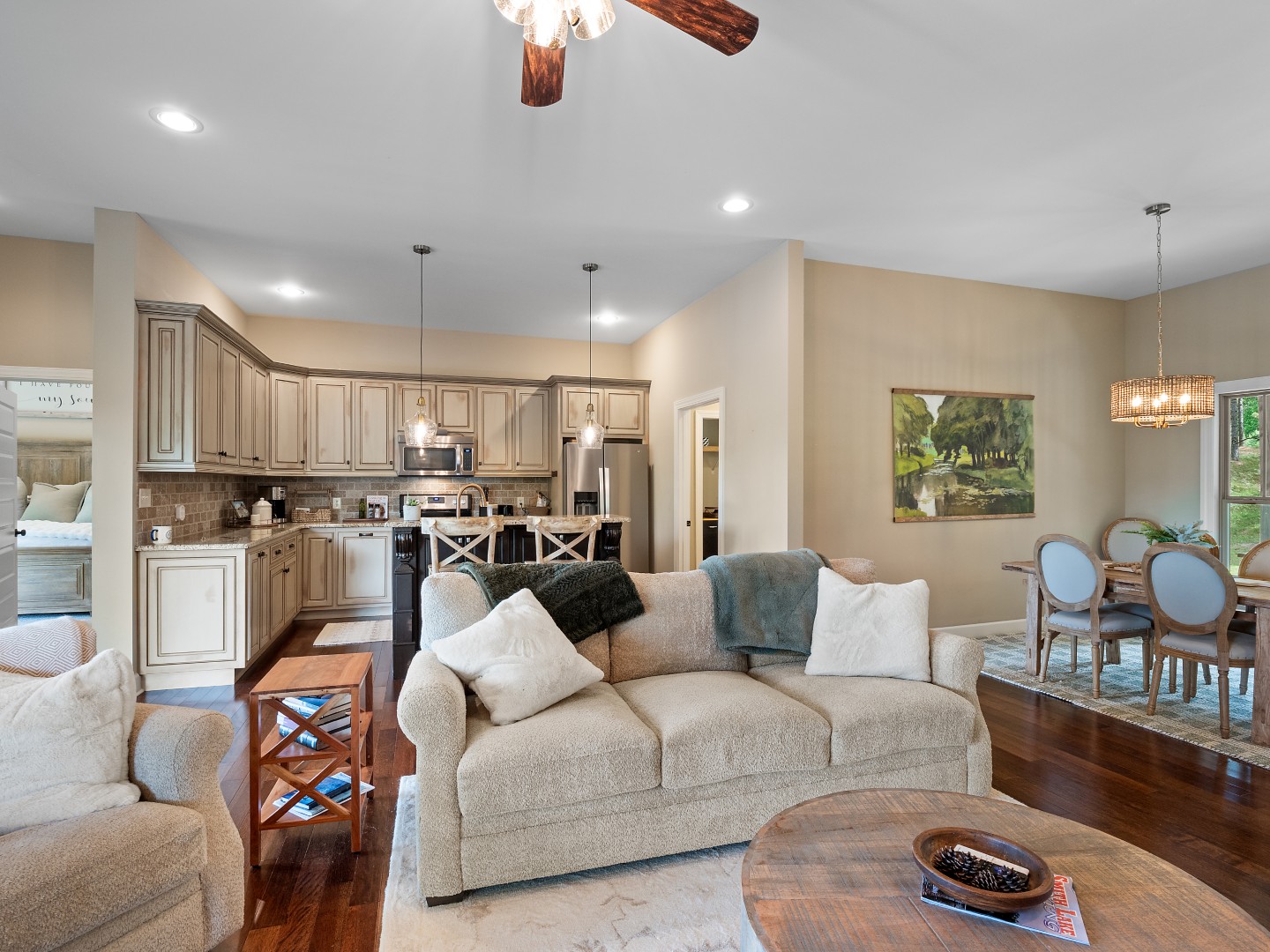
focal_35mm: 16
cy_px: 476
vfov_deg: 78.1
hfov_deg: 94.5
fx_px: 587
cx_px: 635
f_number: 5.6
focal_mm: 8
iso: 400
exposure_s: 1/10
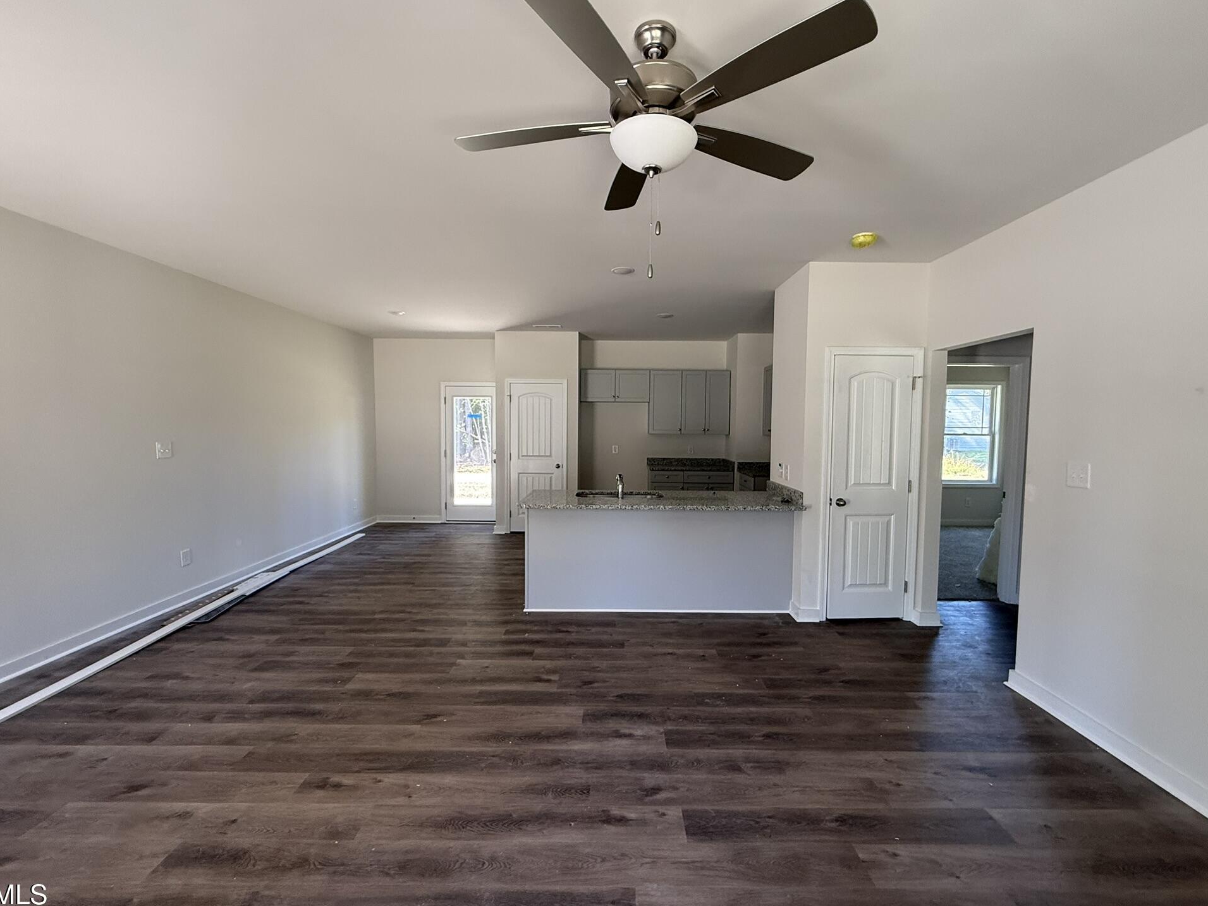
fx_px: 524
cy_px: 454
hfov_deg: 98.1
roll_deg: -1.0
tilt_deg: -1.6
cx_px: 616
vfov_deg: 81.8
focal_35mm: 15
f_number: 2.2
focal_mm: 2.22
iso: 200
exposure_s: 1/99
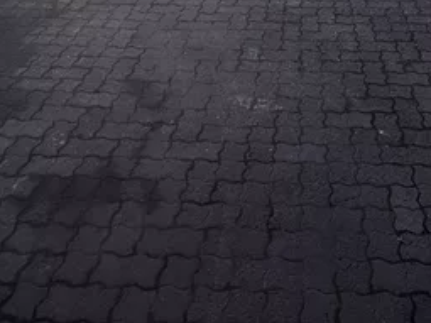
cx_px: 289
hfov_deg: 42.4
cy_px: -103
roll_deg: +0.0
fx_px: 548
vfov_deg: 27.2
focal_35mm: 44
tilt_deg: -15.5
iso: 40
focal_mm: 2.22
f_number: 2.2
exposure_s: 1/717
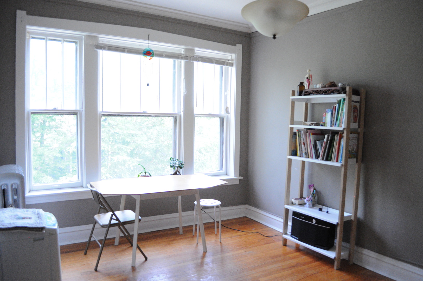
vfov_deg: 47.8
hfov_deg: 67.4
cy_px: 140
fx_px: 317
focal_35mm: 27
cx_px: 212
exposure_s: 1/250
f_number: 4.5
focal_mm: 18
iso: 2500
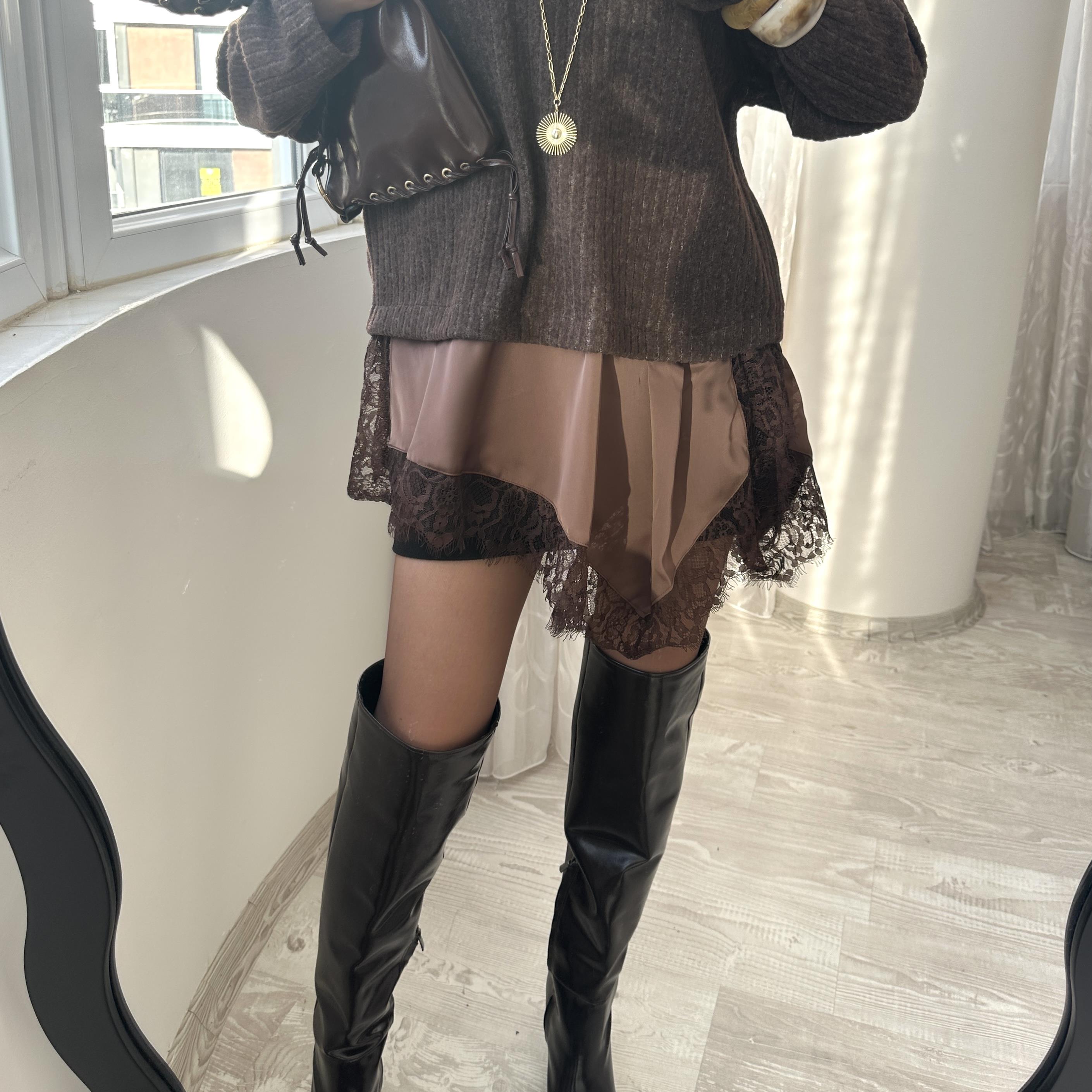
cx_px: 535
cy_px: 535
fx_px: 1035
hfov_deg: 55.6
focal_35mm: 29
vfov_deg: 55.6
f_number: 1.78
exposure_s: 1/373
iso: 80
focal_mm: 6.86
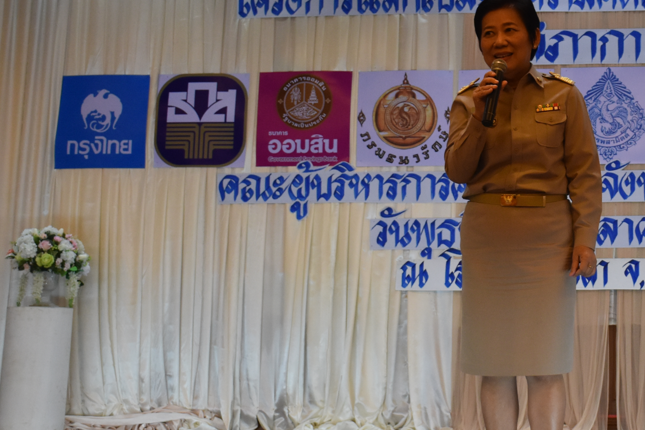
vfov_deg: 16.4
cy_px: 141
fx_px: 1487
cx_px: 604
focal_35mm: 83
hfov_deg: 23.7
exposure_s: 1/60
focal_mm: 26
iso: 1000
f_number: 3.8
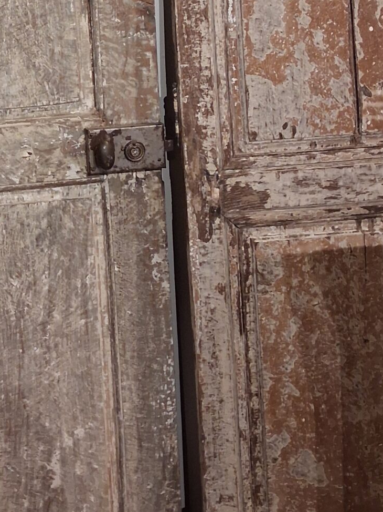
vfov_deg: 26.7
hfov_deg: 20.1
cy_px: 73
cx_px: -2
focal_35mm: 71
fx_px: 1048
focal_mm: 4
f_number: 1.8
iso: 500
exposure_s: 1/25
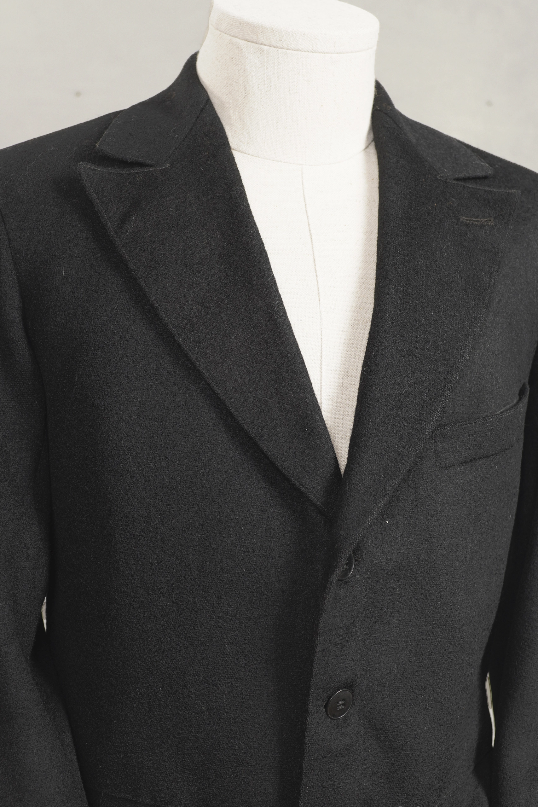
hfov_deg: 25.1
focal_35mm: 54
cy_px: 407
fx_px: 1210
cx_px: 265
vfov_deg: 36.9
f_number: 4
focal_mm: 32
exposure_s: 1/13
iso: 200
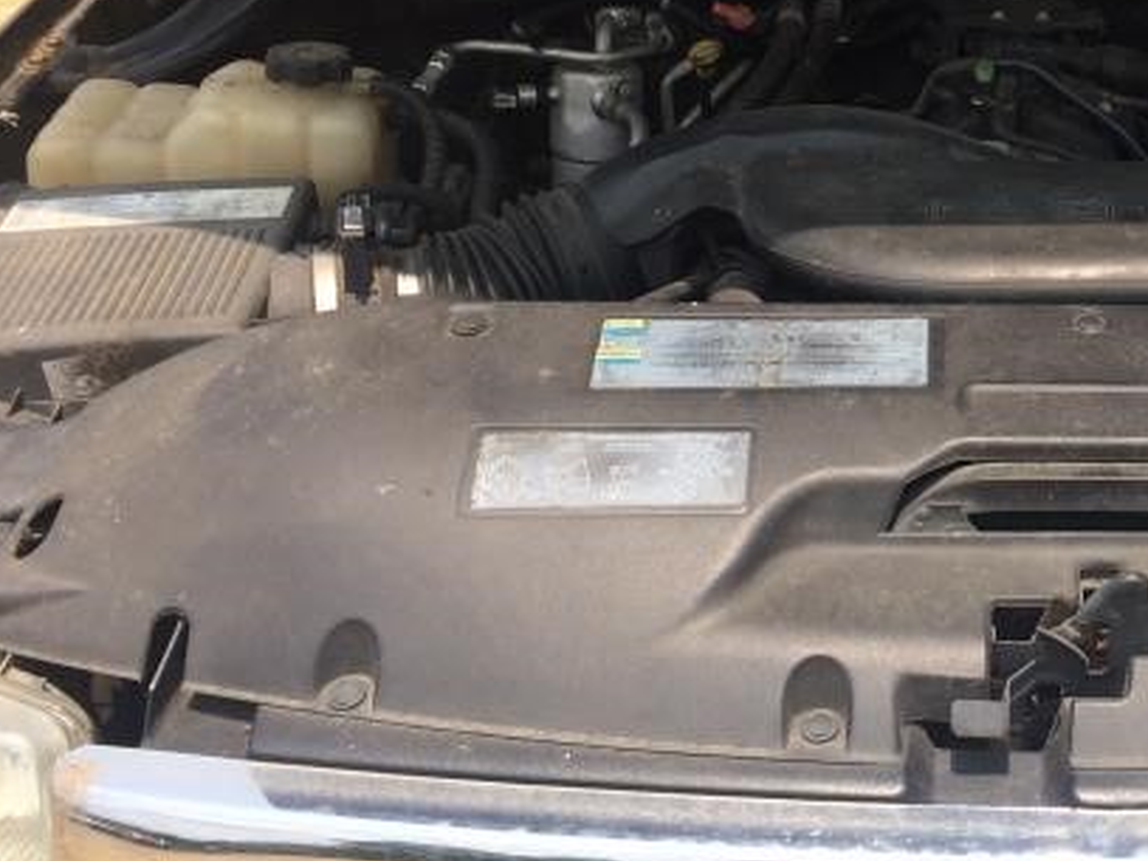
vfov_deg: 25.3
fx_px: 1890
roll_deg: +0.0
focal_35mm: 57
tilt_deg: -16.8
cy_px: 217
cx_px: 1013
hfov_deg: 32.3
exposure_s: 1/1368
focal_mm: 4.15
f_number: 2.2
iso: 32
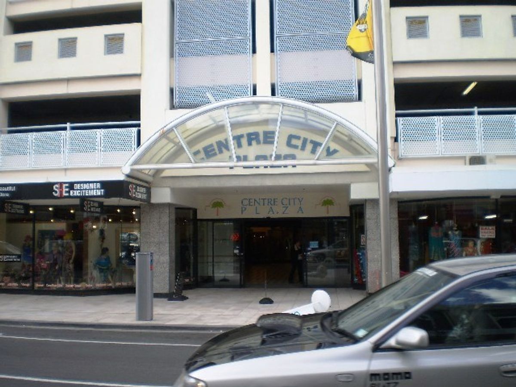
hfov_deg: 51.4
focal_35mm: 36
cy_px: 194
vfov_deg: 39.7
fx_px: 537
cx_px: 258
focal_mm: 6.3
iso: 64
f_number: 3.1
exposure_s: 1/320
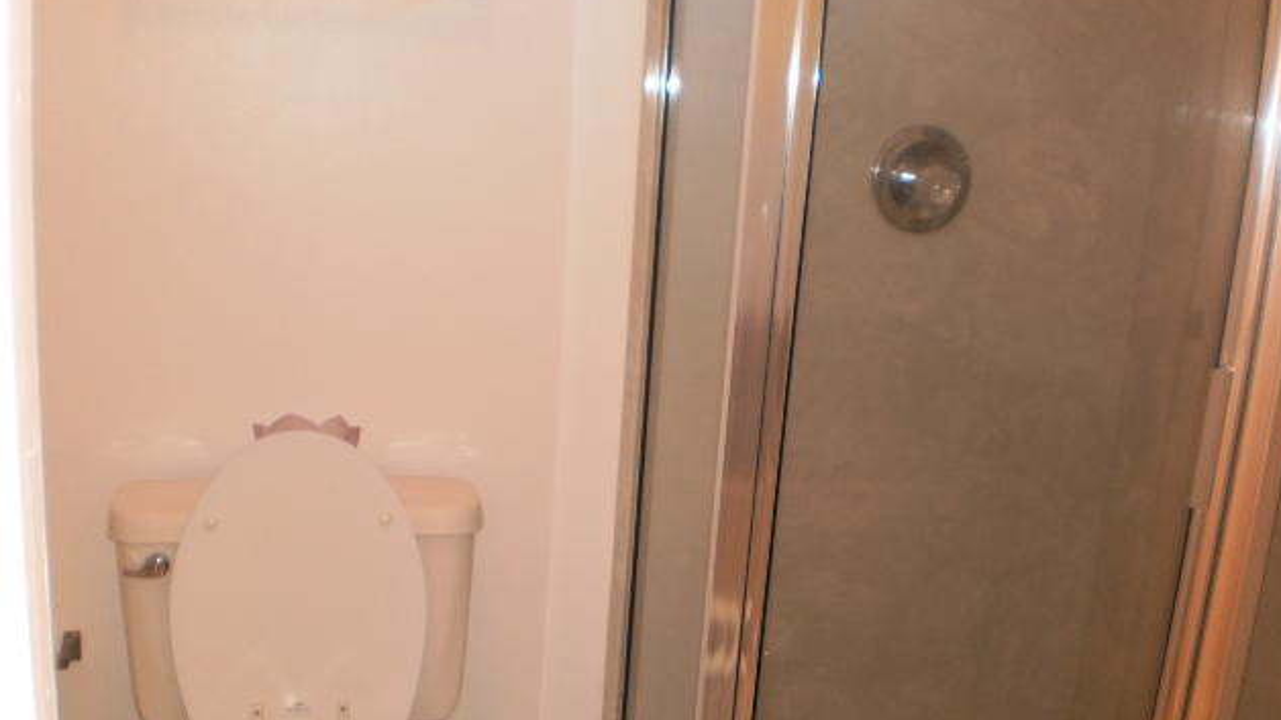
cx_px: 651
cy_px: 428
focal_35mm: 40
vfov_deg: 29.6
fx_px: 1358
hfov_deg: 50.5
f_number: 3.1
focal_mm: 6.3
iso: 125
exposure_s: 1/30
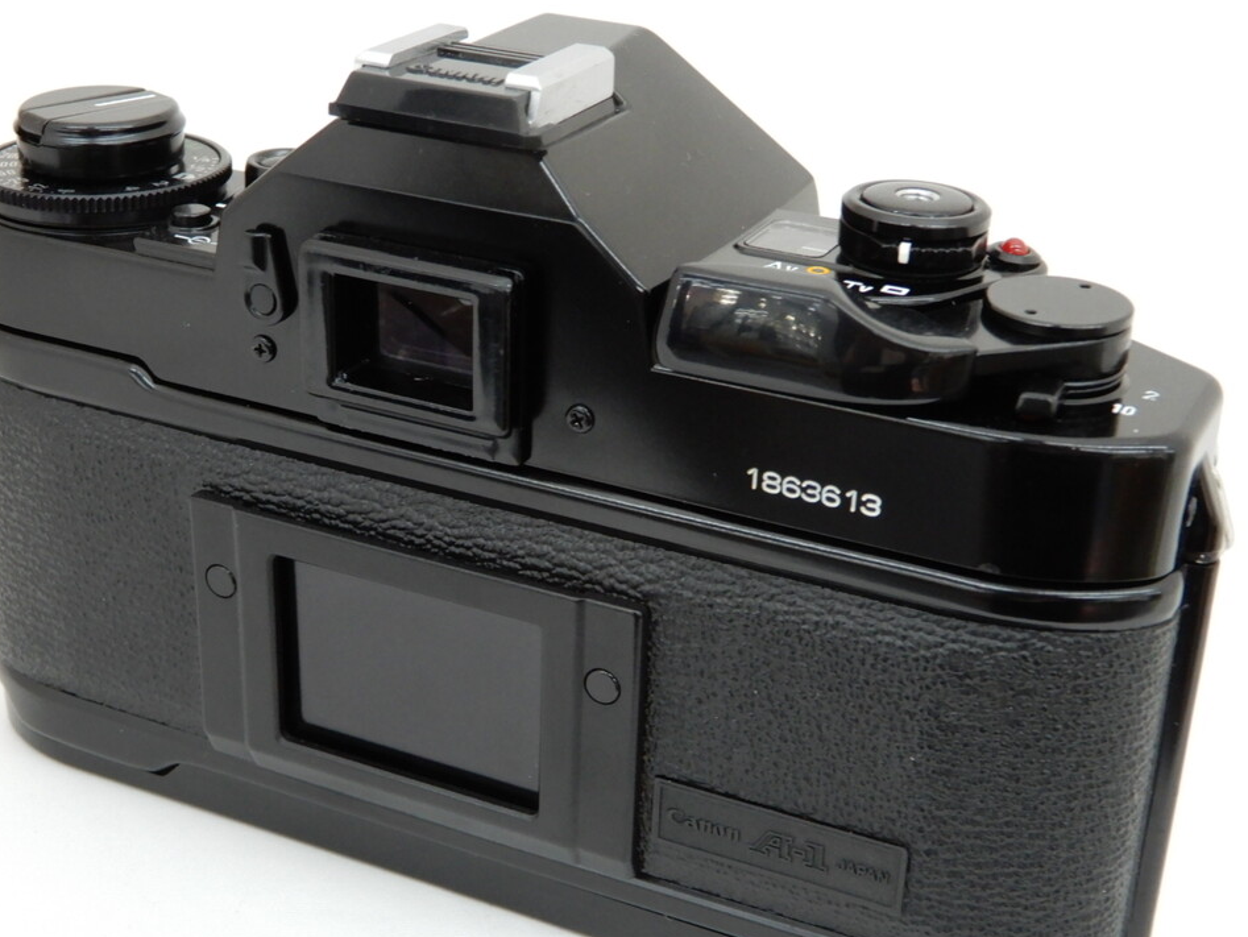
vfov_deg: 25.6
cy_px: 544
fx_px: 2056
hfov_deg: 33.8
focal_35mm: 57
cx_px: 592
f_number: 4
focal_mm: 8
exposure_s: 1/30
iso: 400
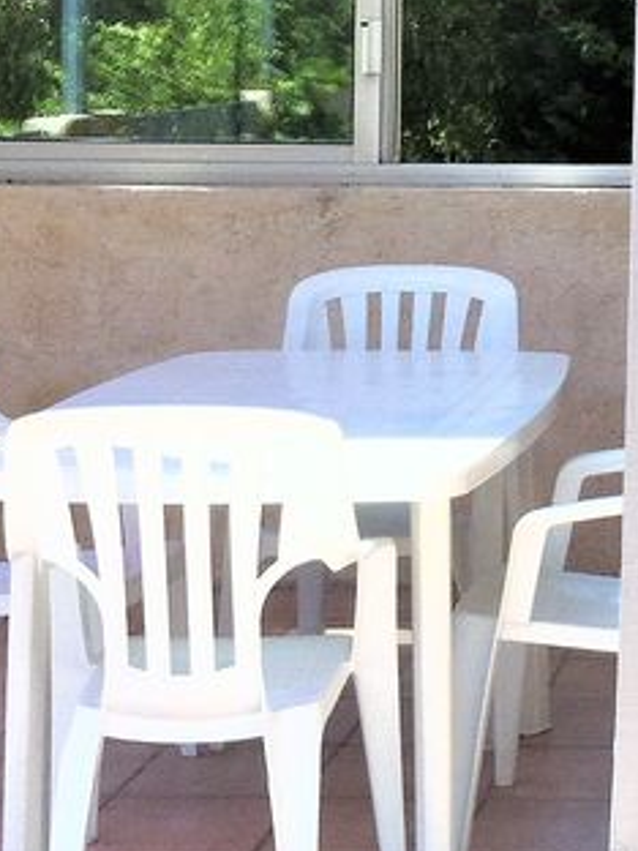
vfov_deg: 17.3
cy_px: 72
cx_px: 938
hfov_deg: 12.6
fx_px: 2752
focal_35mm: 112
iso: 80
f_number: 2.8
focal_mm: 3.85
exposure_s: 1/262
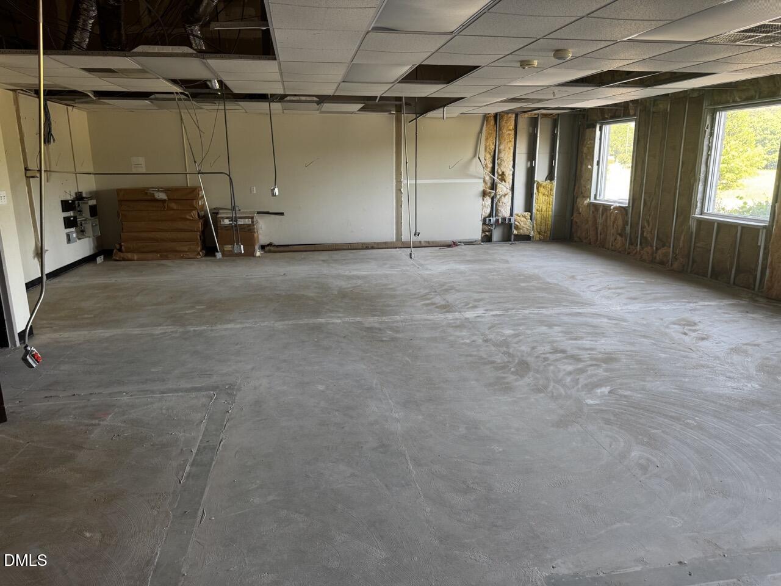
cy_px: 293
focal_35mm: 24
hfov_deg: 71.6
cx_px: 390
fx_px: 541
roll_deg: +0.0
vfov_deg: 56.8
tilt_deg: -13.7
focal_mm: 6.76
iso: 200
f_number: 1.78
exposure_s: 1/121
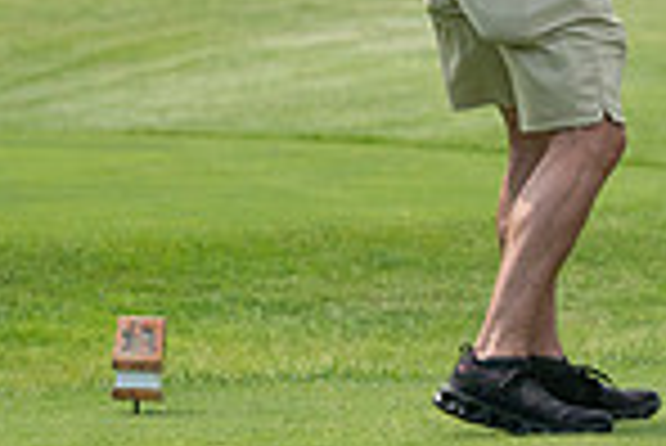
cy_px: 0
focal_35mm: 489
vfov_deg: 2.8
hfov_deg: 4.2
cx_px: 828
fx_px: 9055
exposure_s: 1/1600
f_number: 5
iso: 250
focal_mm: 125
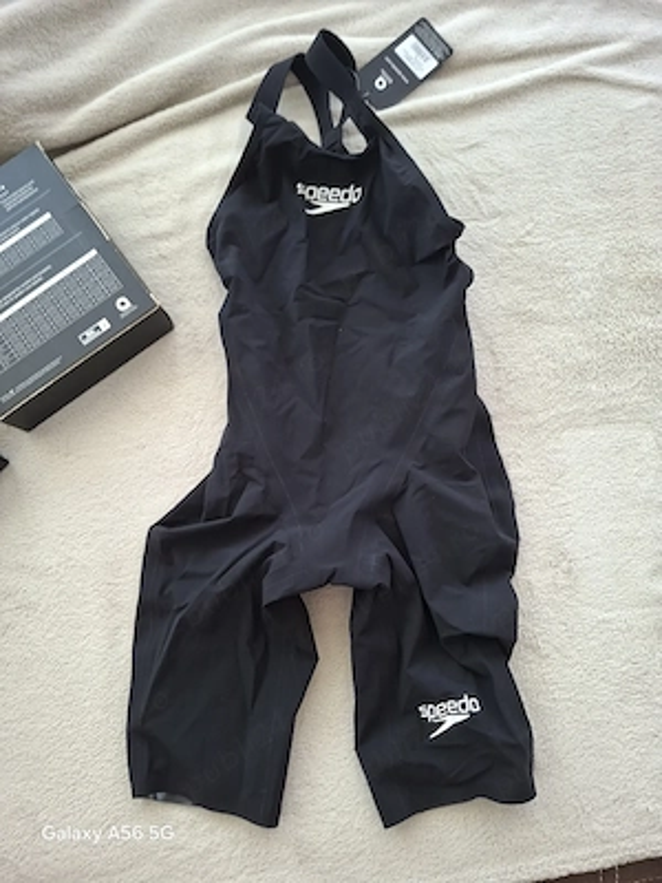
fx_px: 586
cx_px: 331
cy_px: 442
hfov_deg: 58.9
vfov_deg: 73.9
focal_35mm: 23
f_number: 1.8
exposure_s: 1/50
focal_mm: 5.54
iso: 200
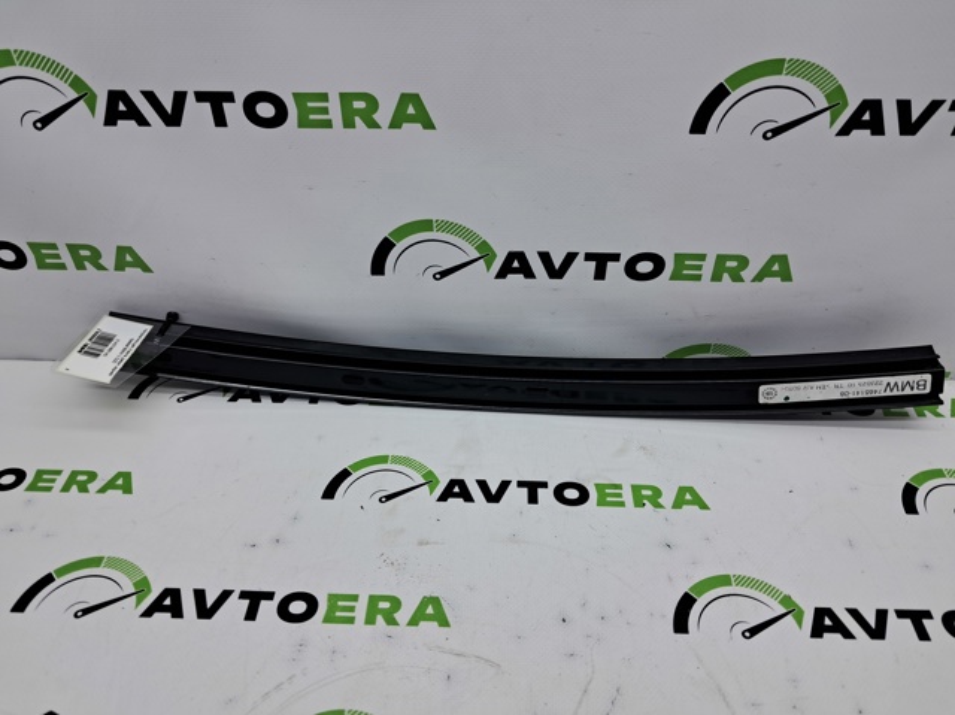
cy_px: 358
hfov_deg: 65.4
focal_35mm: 27
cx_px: 478
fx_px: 744
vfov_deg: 51.3
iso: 50
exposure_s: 1/100
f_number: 1.8
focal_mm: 4
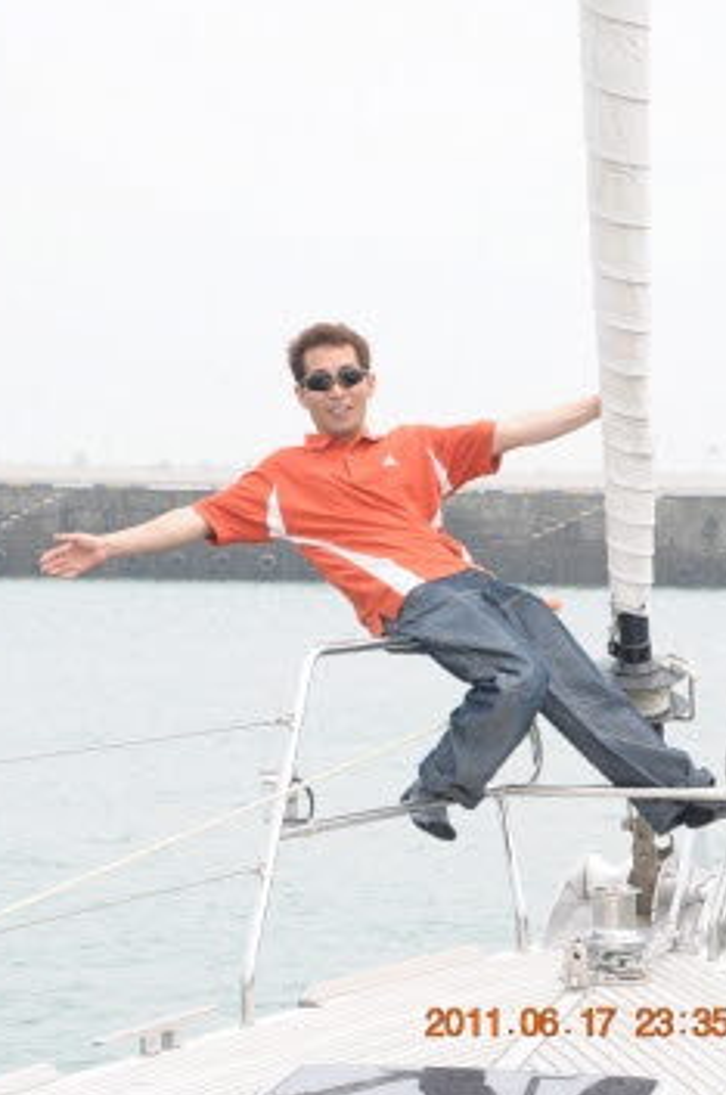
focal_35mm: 111
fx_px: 3358
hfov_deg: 12.3
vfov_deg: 18.5
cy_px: 534
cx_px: 368
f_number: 13
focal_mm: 65
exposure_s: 1/125
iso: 200
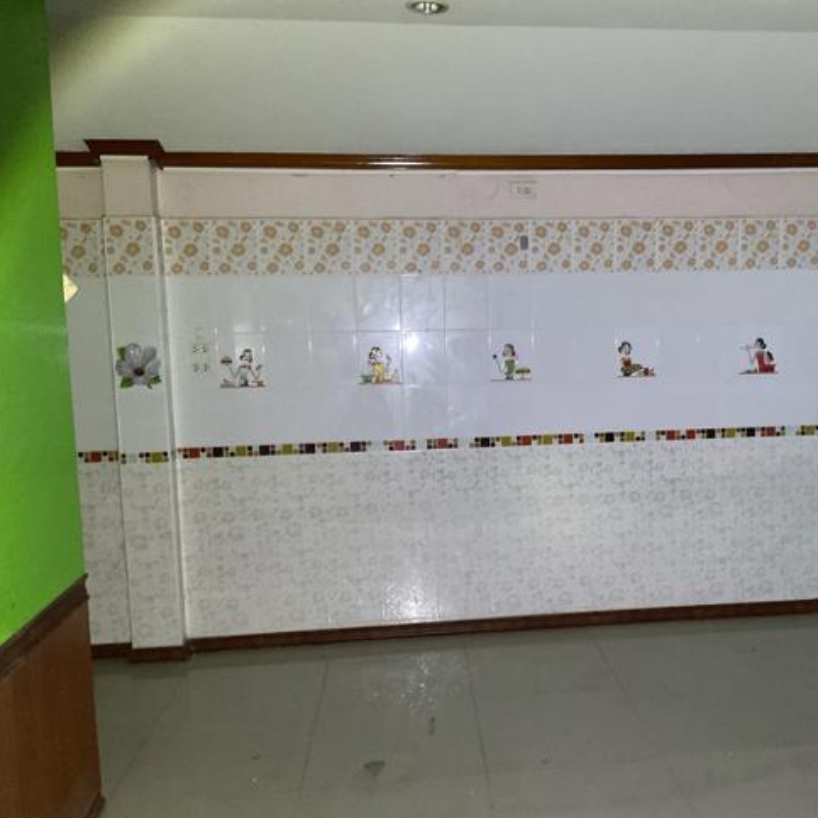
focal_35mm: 35
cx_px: 535
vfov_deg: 47.2
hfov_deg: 46.6
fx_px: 936
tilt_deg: -5.5
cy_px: 409
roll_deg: +0.7
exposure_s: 1/25
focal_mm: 3
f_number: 1.8
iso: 400
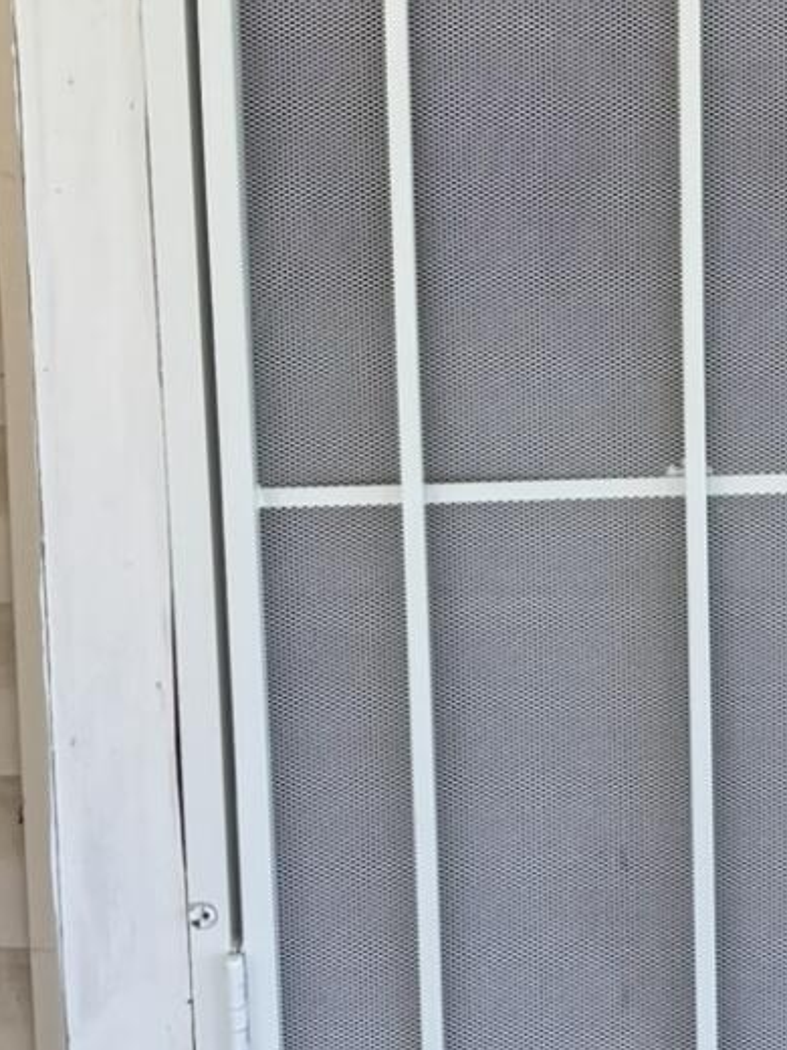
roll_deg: -0.2
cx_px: 959
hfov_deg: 14.3
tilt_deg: -8.7
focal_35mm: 100
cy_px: -646
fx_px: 3031
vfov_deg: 17.2
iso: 50
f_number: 1.6
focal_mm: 5.96
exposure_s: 1/428
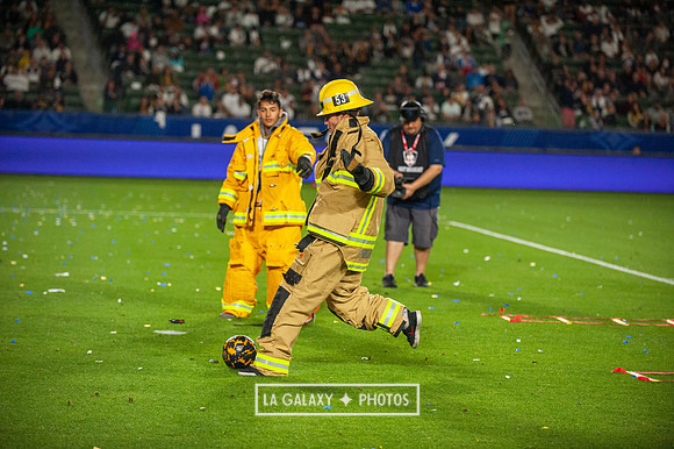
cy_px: 224
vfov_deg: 11.4
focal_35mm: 120
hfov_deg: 17.1
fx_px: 2245
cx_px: 337
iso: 3200
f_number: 2.8
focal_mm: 120
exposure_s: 1/2500
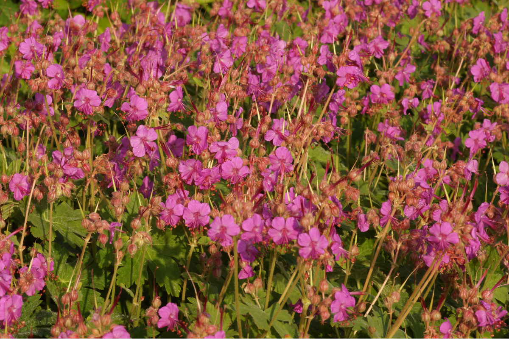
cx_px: 254
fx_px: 2121
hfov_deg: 13.7
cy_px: 170
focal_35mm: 150
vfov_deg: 9.1
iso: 250
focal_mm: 100
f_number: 14
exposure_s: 1/160
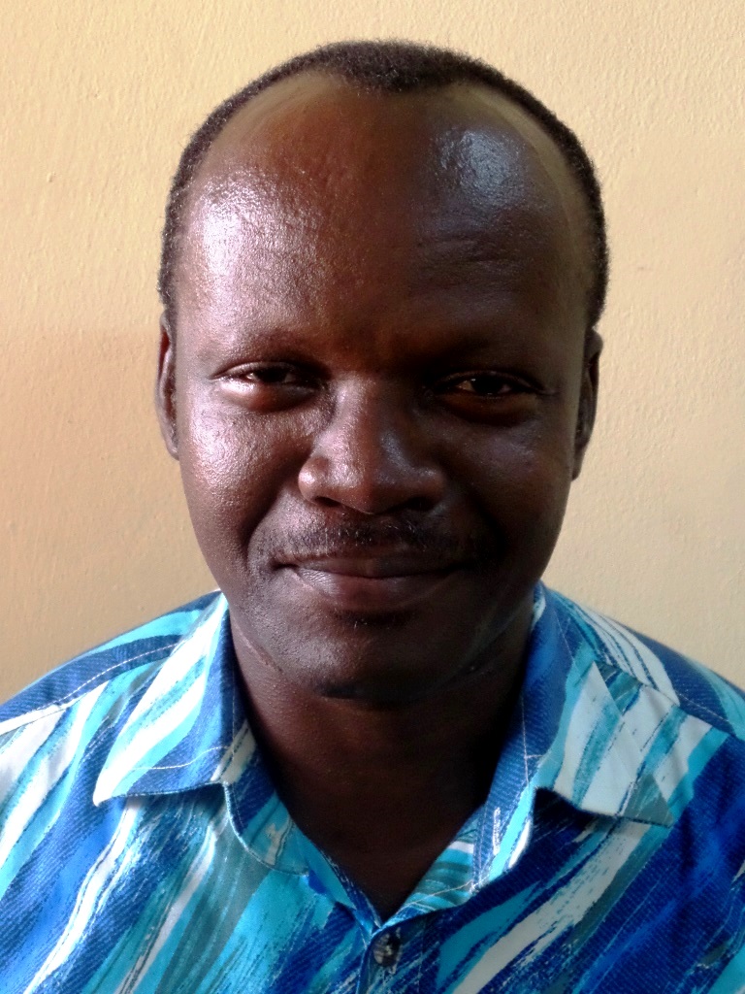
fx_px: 2238
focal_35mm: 78
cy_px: 497
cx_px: 372
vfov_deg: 25.0
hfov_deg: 18.9
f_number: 3.8
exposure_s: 1/30
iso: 800
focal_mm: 13.9
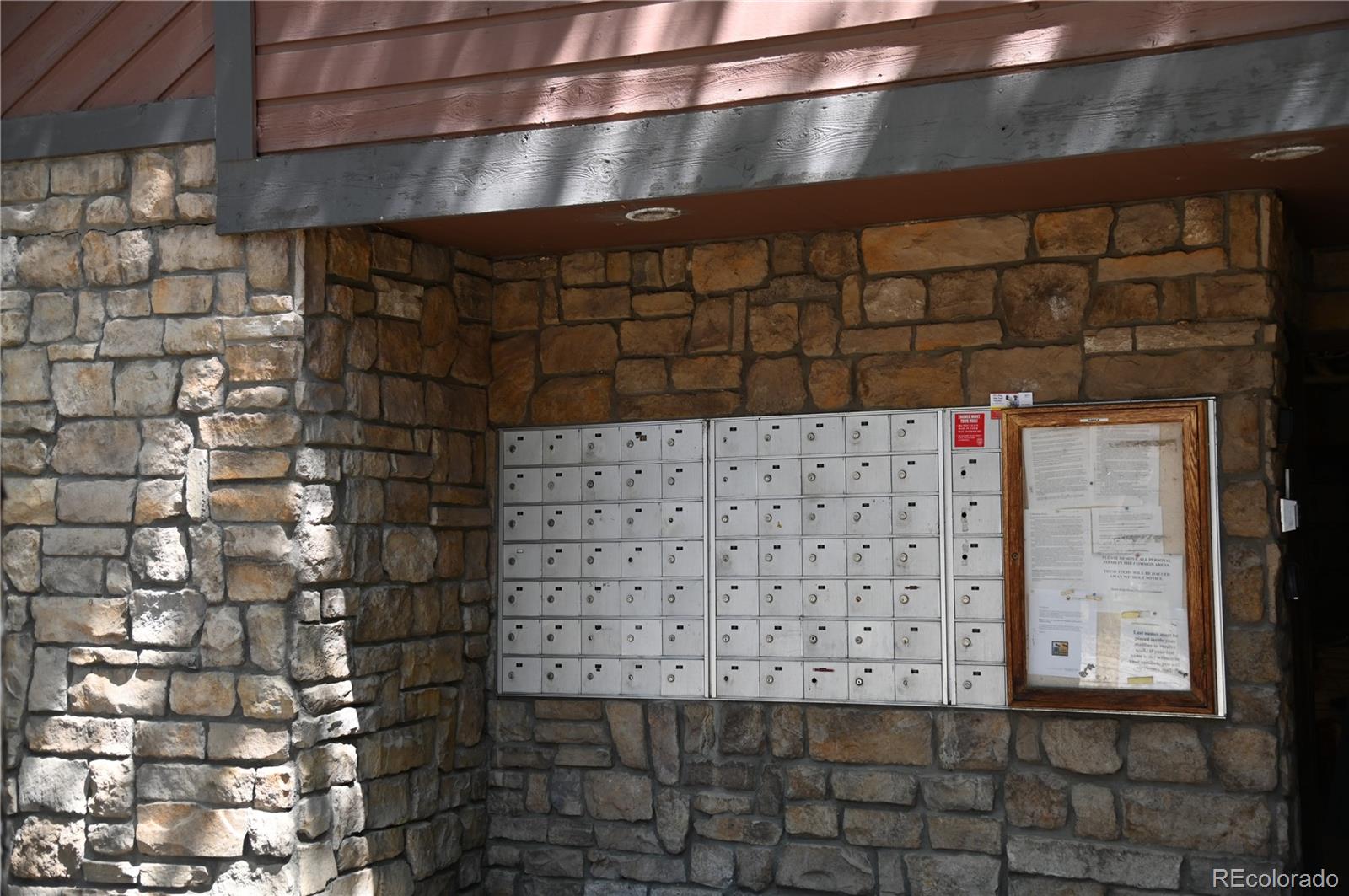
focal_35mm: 48
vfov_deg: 28.0
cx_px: 674
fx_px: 1797
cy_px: 448
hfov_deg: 41.2
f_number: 4
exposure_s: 1/250
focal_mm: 48
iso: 280
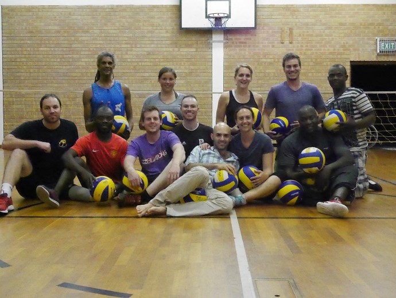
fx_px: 549
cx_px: 198
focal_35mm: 48
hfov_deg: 39.6
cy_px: 149
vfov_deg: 30.3
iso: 25600
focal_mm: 24
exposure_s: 1/400
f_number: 5.2
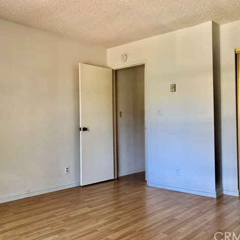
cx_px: 107
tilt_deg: +0.6
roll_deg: +0.4
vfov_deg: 48.5
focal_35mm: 34
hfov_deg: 48.4
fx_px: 267
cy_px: 121
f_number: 1.8
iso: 40
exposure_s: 1/24
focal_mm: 3.99
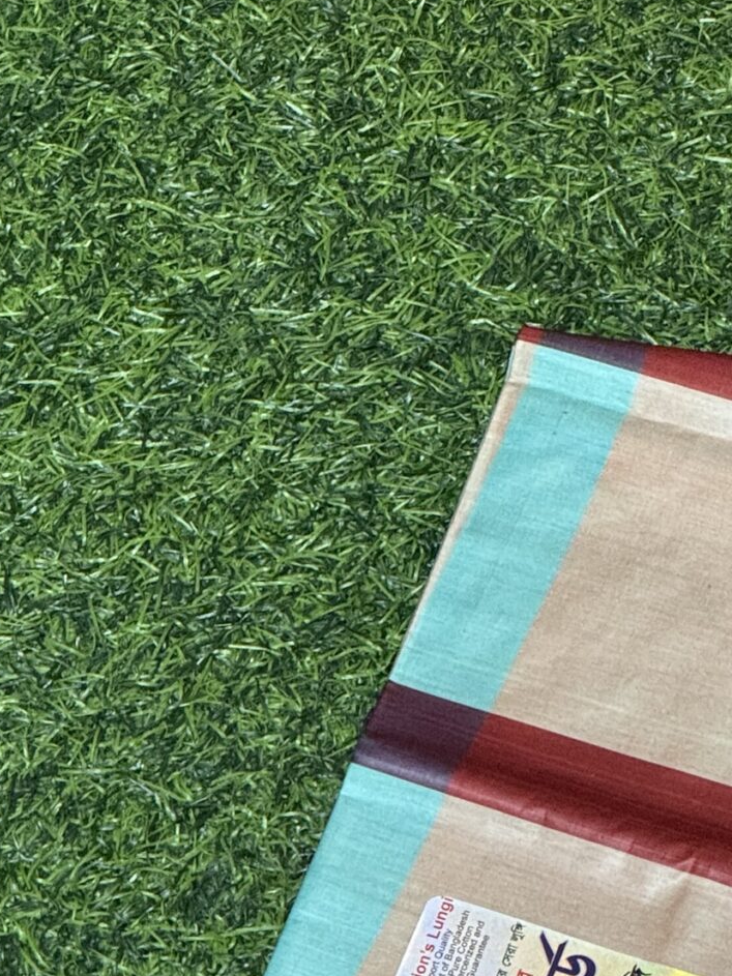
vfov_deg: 9.3
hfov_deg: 7.1
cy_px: 1293
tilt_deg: -71.1
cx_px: 666
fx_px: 5894
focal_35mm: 209
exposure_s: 1/50
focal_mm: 9
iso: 400
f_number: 2.8
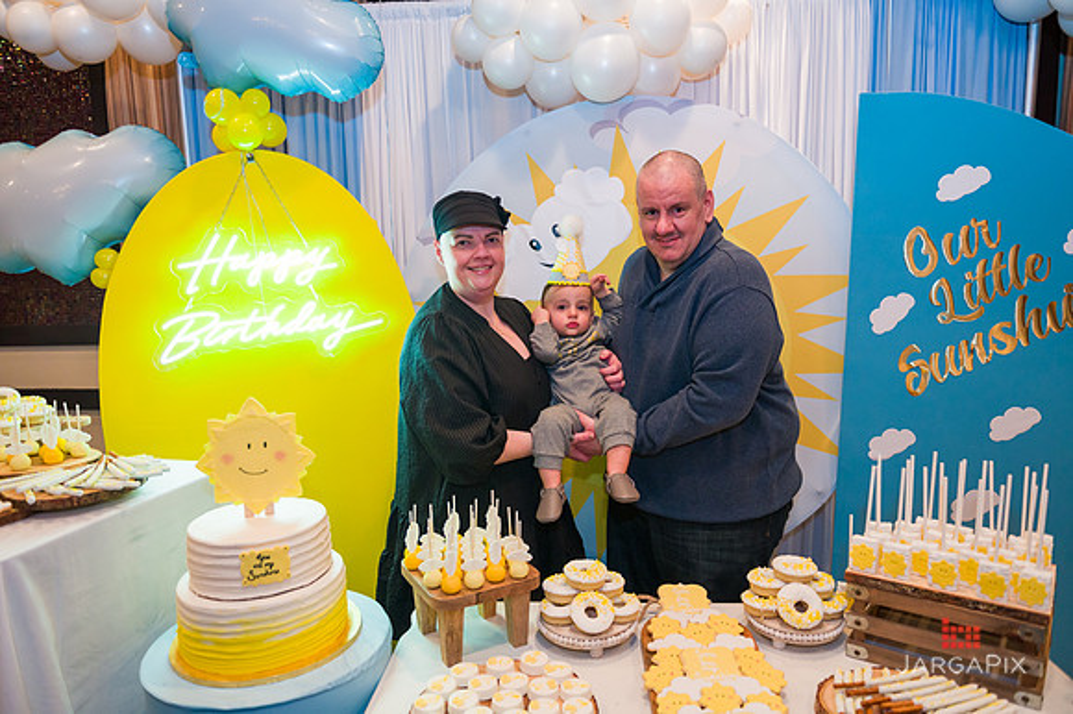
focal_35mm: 26
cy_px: 357
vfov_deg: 49.5
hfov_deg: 69.4
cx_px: 536
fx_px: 774
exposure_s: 1/200
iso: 1600
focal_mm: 26
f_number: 3.2
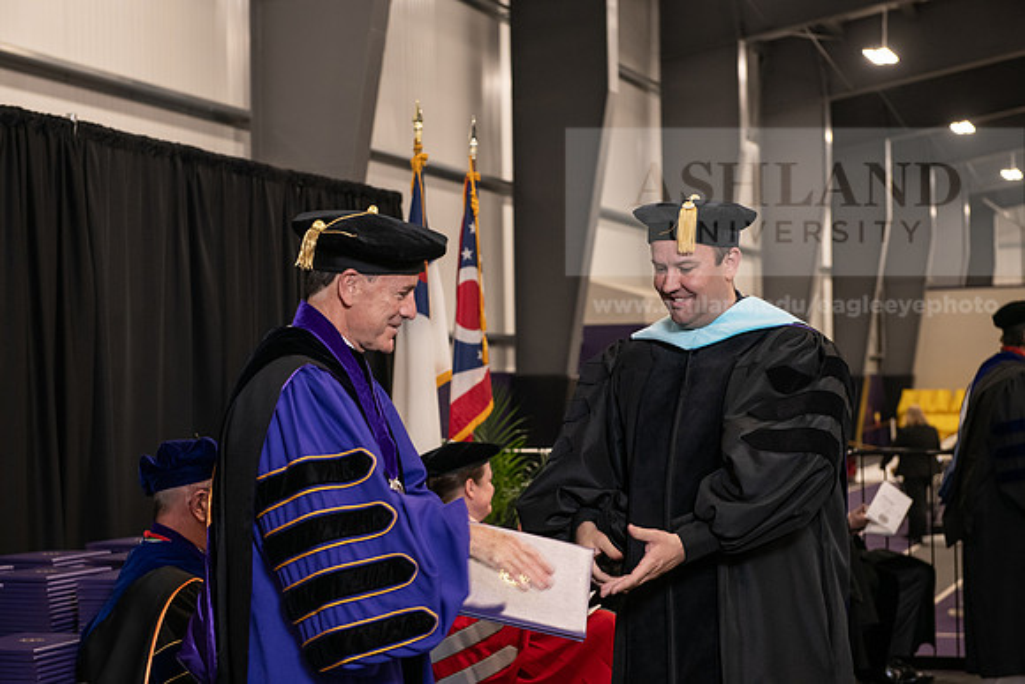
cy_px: 342
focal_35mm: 70
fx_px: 1993
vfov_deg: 19.5
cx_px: 512
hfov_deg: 28.8
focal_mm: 70
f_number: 5
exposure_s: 1/125
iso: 2000
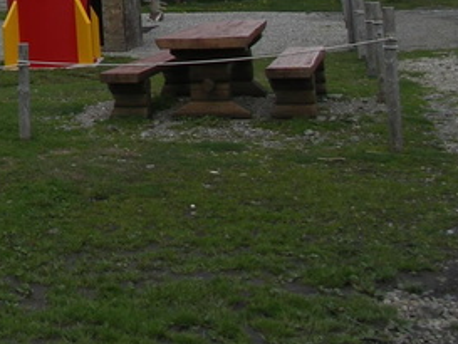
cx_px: -186
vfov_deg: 16.7
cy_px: -94
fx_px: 1112
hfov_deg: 20.6
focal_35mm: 84
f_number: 4
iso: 50
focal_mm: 7.6
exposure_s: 1/640
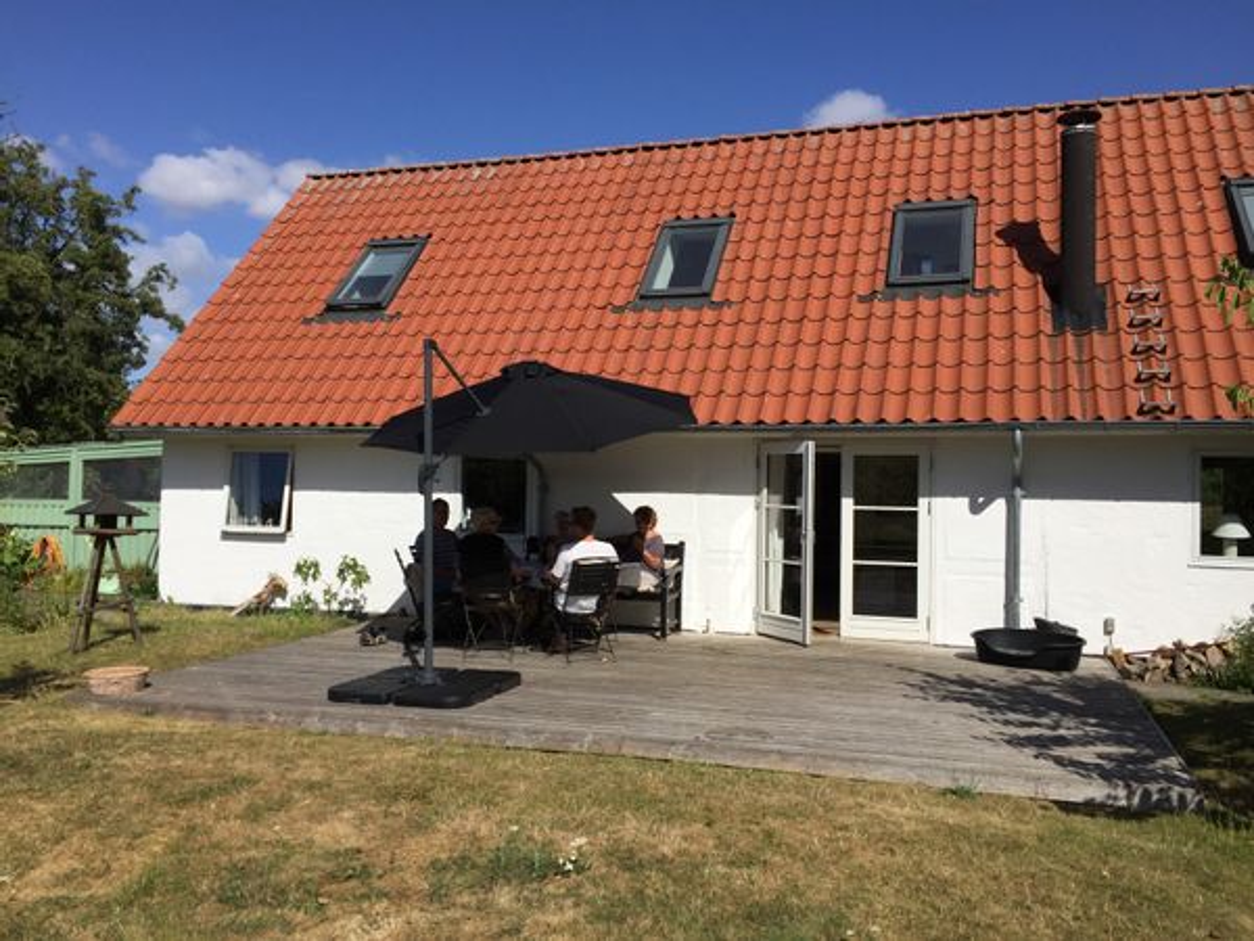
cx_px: 627
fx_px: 1051
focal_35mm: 29
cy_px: 470
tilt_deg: +0.2
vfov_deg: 48.2
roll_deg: -1.4
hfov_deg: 61.7
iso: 32
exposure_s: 1/3597
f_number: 2.2
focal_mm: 4.15
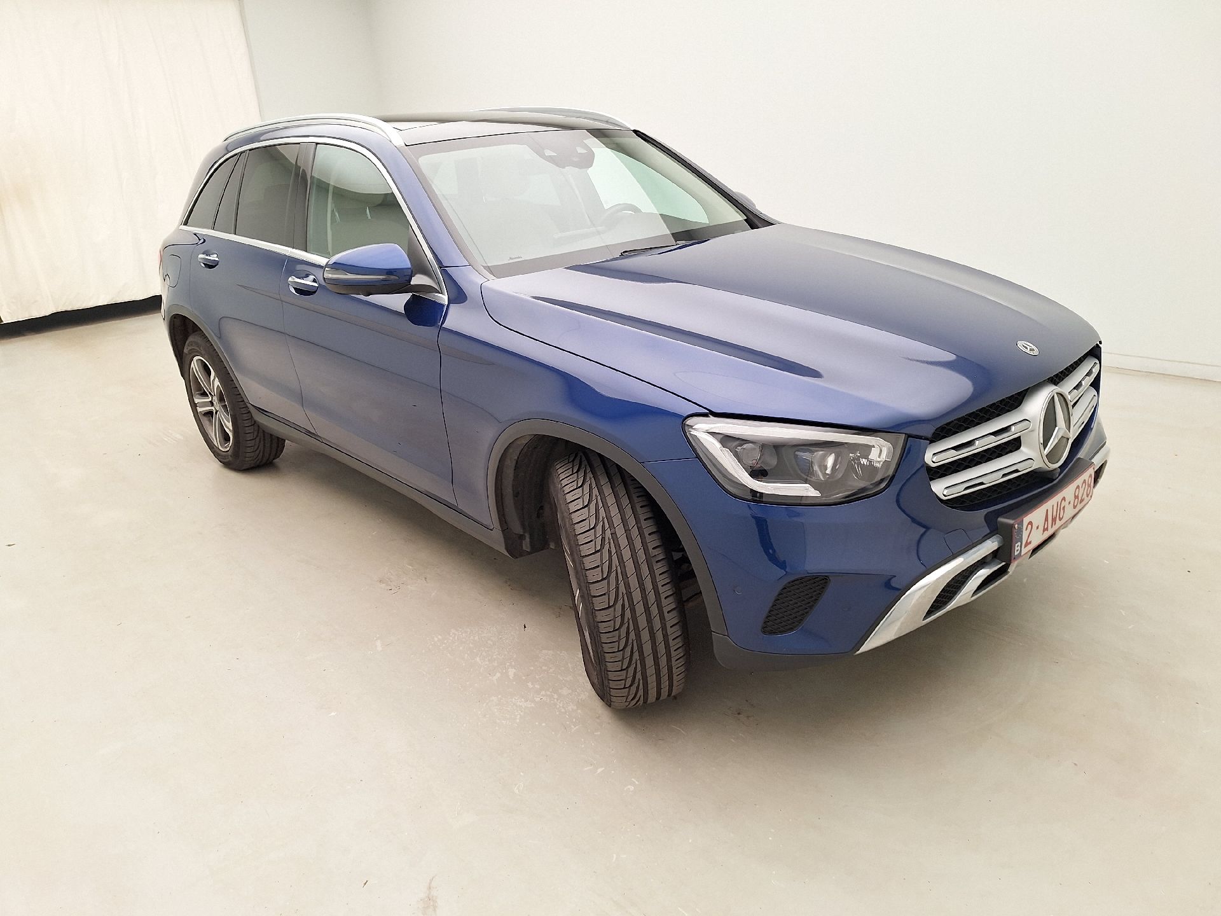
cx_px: 610
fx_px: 811
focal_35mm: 23
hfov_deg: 73.9
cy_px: 458
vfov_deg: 58.9
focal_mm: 5.54
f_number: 1.8
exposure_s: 1/100
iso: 64
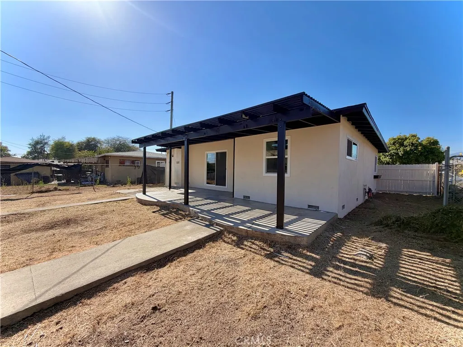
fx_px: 187
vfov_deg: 85.7
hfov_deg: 102.1
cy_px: 174
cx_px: 232
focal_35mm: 14
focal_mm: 2.22
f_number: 2.2
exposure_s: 1/830
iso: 20
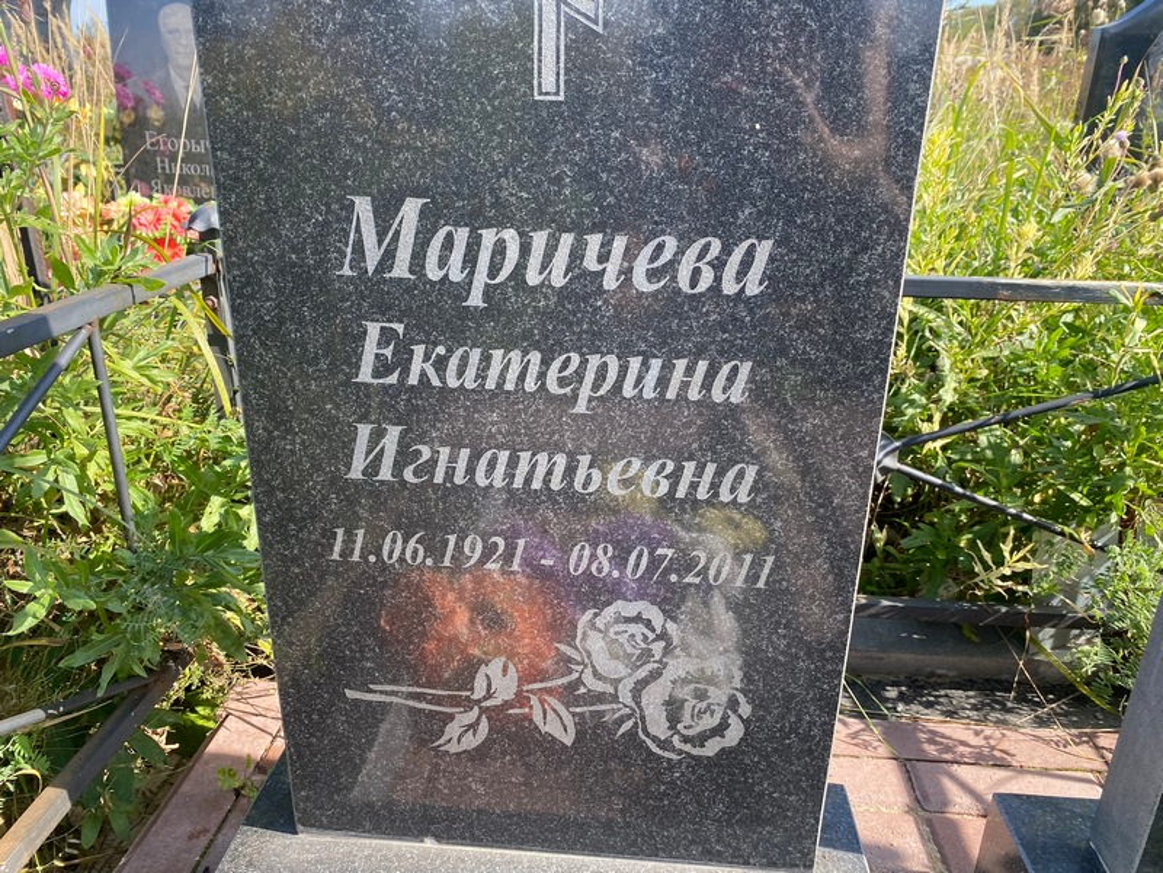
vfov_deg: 53.1
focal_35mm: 26
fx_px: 874
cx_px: 582
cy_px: 436
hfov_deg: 67.3
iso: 32
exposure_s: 1/539
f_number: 1.8
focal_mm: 4.25
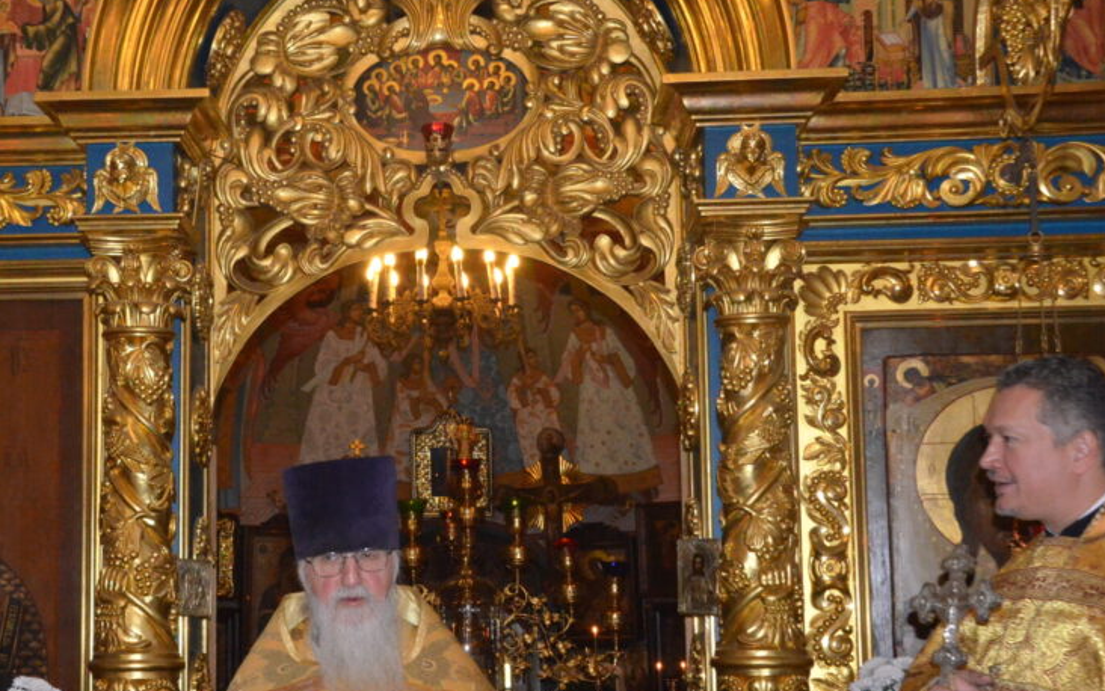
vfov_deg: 20.3
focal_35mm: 64
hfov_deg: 31.7
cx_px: 361
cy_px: 416
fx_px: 1928
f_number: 7.1
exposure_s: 1/60
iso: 4500
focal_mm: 30
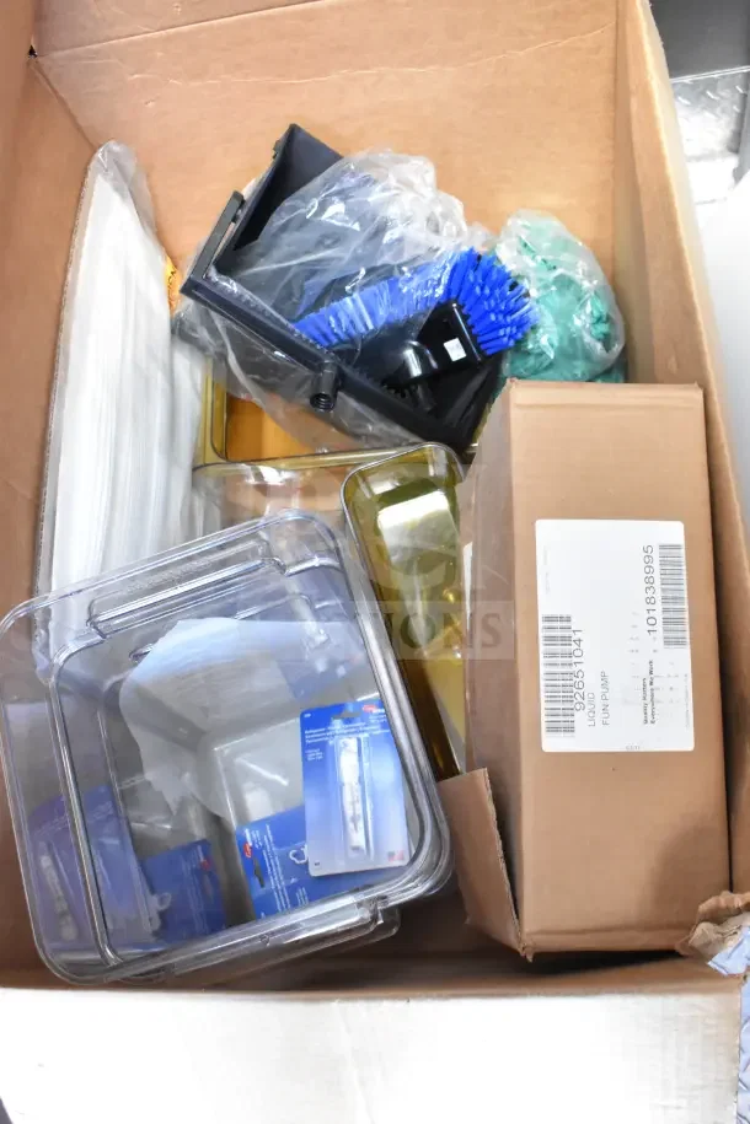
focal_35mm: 36
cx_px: 375
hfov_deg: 36.9
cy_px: 562
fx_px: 1125
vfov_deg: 53.1
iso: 6400
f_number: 6.3
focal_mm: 24
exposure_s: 1/160
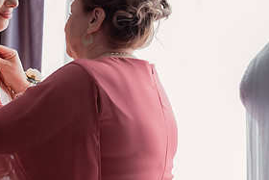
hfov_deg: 10.8
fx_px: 1428
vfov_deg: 7.2
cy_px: 118
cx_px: 142
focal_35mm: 191
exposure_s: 1/250
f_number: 3.2
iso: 1600
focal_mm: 85
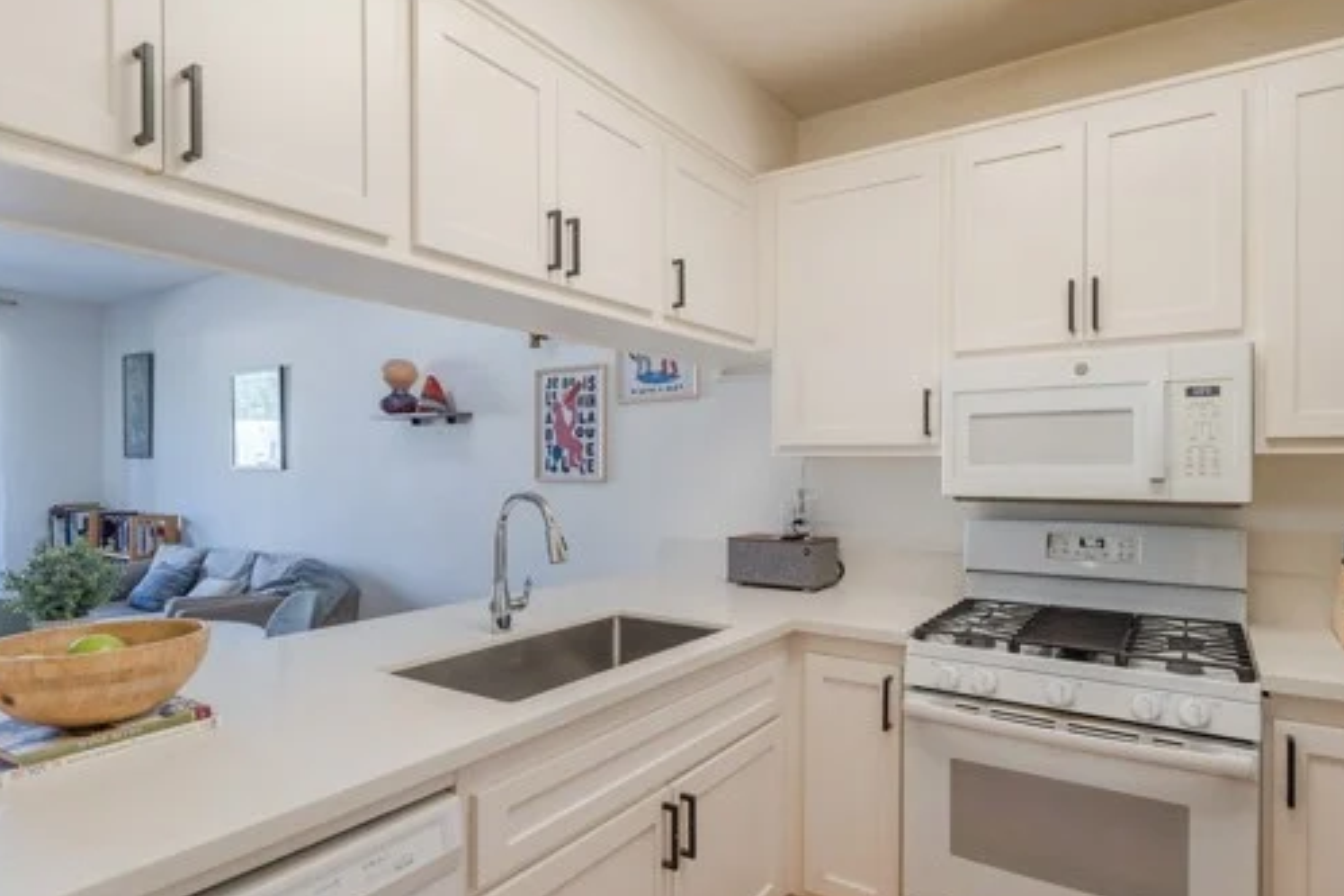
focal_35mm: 18
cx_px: 758
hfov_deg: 89.5
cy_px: 471
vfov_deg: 67.3
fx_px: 672
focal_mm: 14
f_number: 8
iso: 800
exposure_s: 1/500
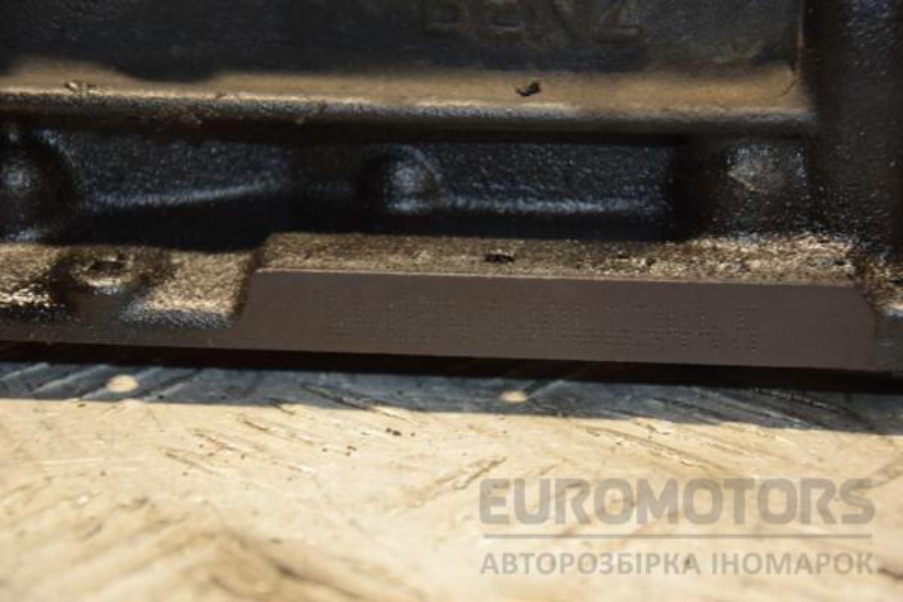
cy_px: 301
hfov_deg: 17.1
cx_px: 452
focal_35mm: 120
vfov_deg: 11.4
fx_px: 3010
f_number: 5.3
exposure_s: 1/60
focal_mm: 80
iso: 800
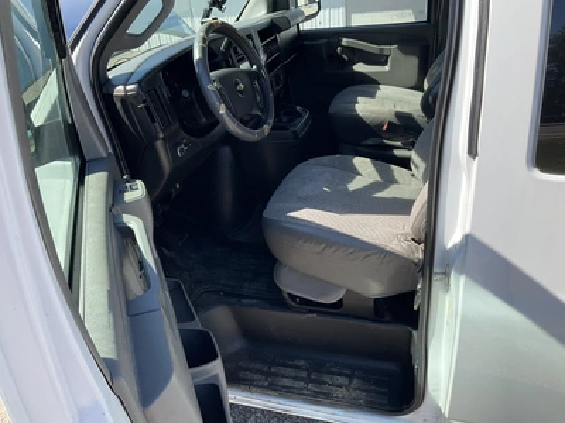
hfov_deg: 61.7
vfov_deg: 48.2
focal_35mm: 29
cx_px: 282
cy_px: 212
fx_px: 473
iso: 25
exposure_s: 1/529
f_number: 1.8
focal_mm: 3
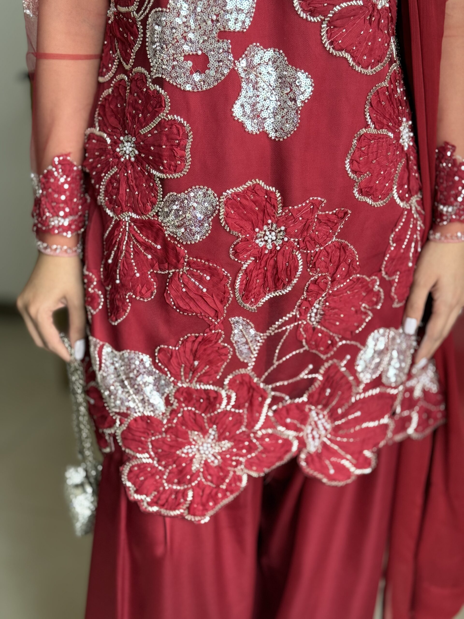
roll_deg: +0.4
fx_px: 858
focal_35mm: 48
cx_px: 232
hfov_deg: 30.3
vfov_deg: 39.7
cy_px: 310
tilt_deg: -22.3
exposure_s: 1/60
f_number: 1.78
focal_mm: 6.76
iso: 100
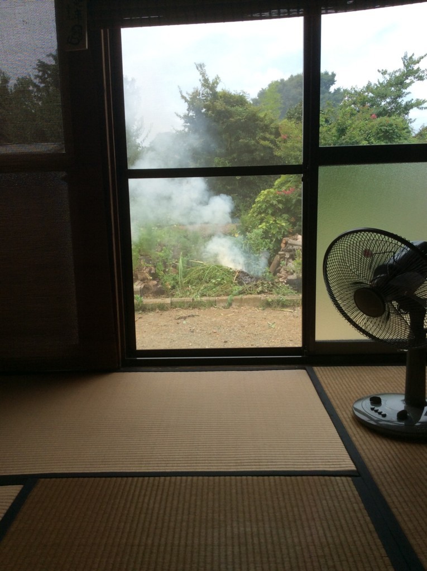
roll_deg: +2.3
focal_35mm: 32
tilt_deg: -12.3
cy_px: 286
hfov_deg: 44.1
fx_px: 528
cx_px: 214
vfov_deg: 56.9
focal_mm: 3.3
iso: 32
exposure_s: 1/615
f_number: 2.4
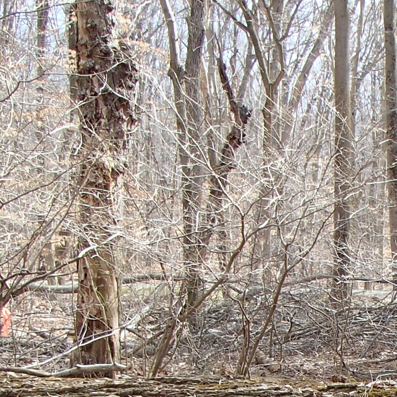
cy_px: 503
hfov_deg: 18.1
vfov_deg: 17.9
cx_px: 481
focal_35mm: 91
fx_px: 1181
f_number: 3.9
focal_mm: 5
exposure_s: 1/160
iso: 100
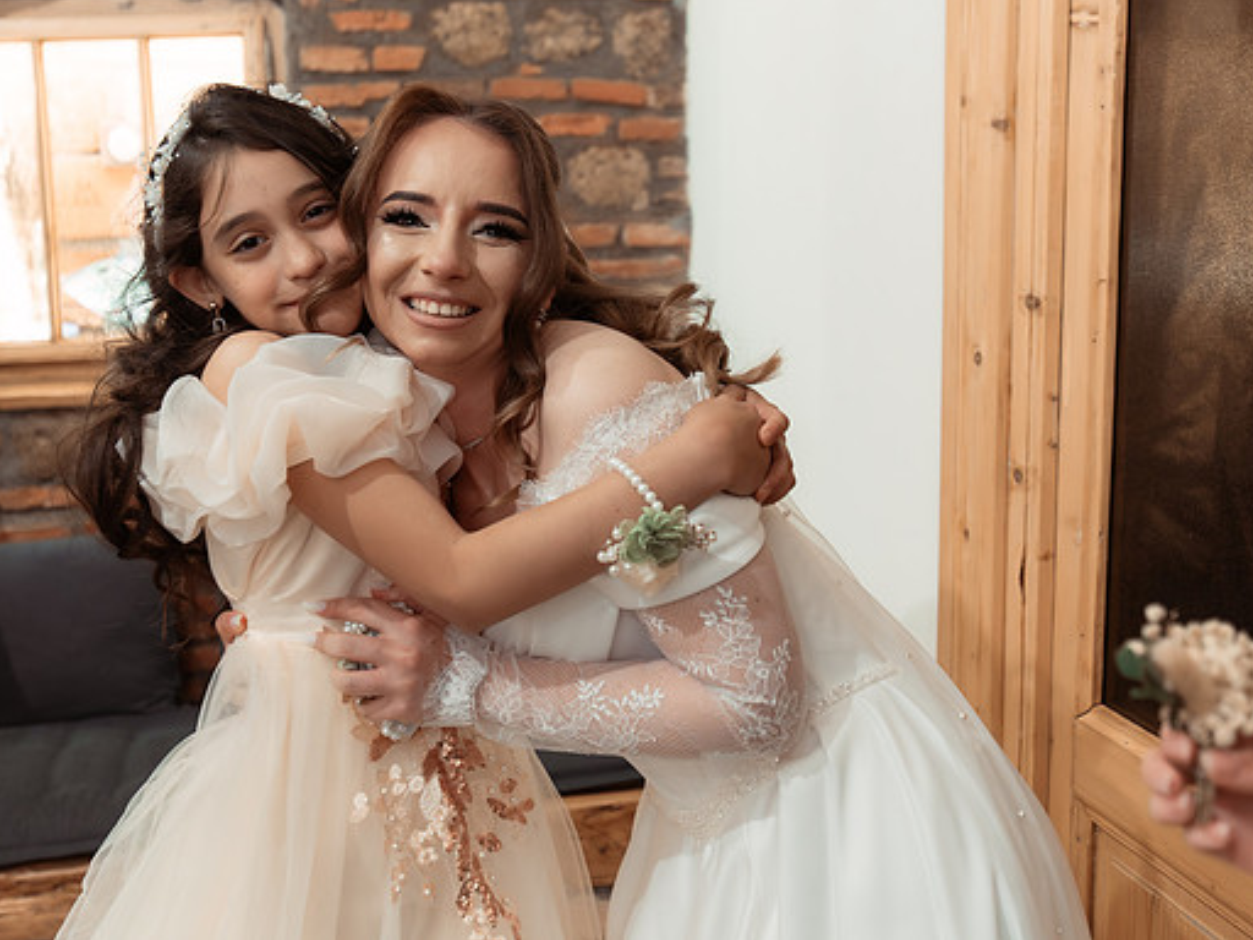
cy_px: 391
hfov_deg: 47.7
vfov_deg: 36.7
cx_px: 546
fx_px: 1412
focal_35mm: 39
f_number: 2.8
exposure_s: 1/200
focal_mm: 30
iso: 2500
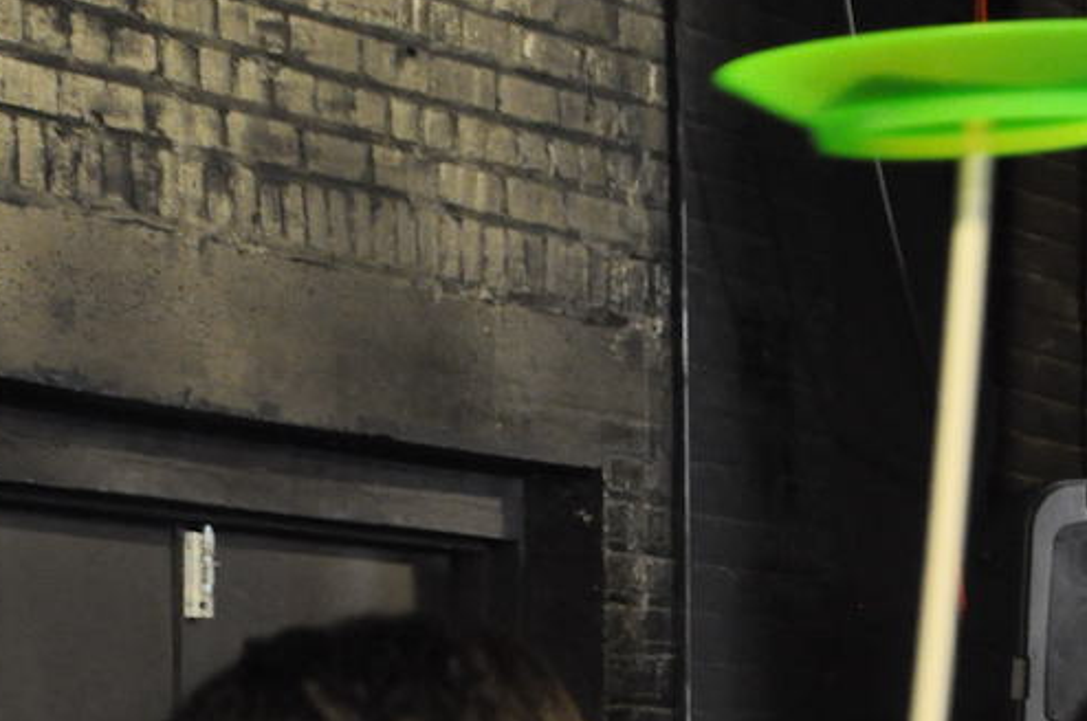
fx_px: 6091
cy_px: 833
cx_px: 1234
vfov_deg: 6.7
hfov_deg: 10.1
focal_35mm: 202
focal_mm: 52
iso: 2000
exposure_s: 1/6
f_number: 5.6
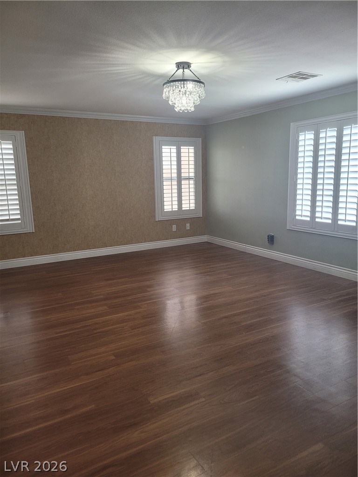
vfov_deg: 67.3
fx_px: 359
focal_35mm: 26
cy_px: 238
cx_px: 179
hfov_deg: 53.1
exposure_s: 1/60
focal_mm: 5.4
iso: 200
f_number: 1.8
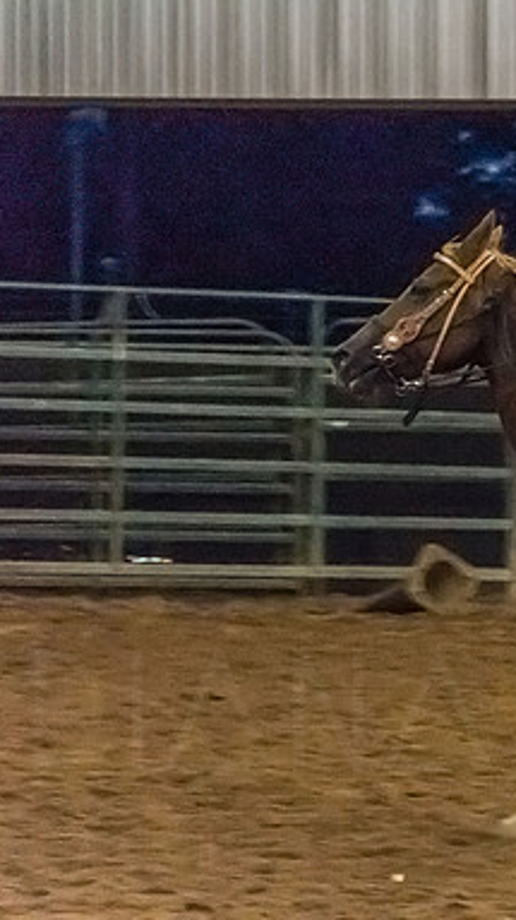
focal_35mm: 251
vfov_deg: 8.6
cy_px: 434
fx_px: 6115
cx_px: 721
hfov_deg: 4.8
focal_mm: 100
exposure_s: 1/160
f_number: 6.3
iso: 6400
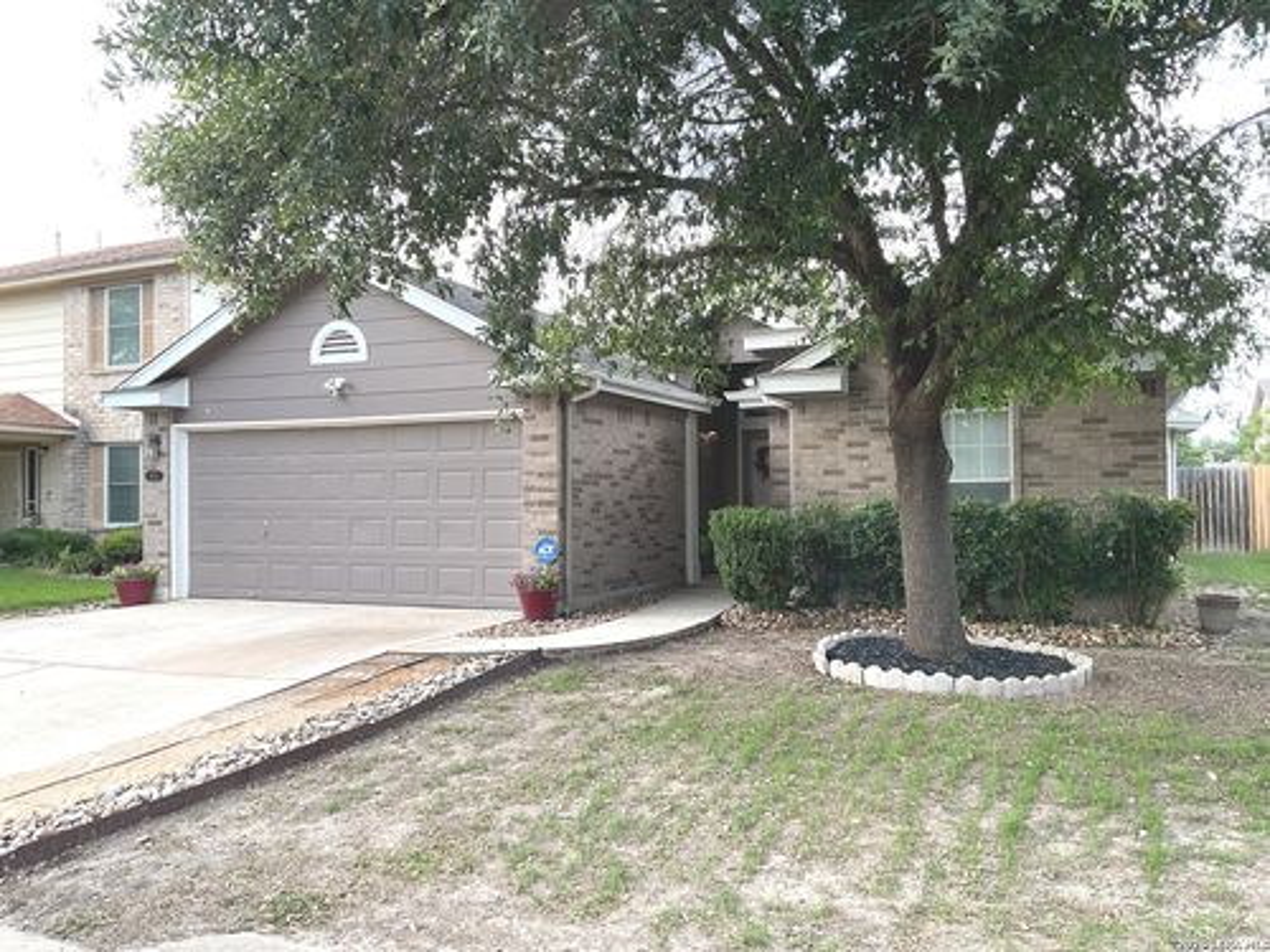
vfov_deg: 48.2
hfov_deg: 61.7
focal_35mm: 29
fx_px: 1064
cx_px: 635
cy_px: 476
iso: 20
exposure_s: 1/120
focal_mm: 3
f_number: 1.8
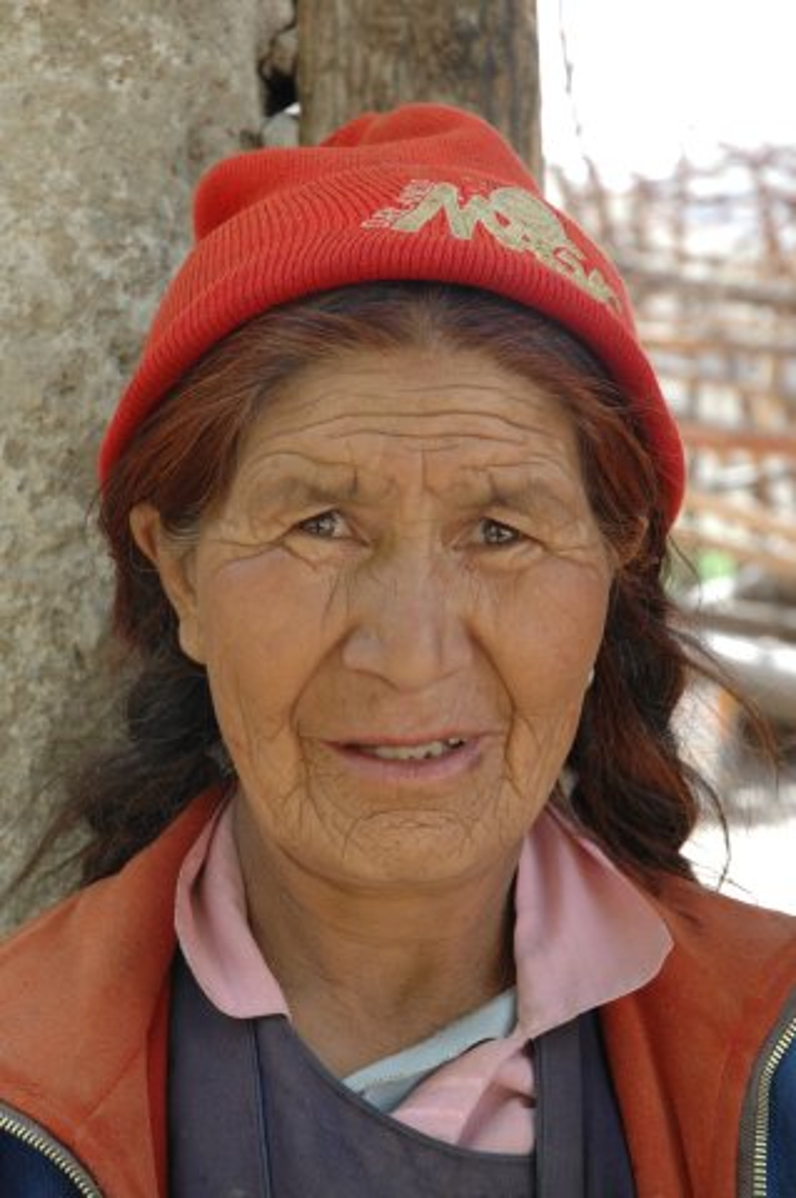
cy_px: 599
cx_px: 398
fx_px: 2742
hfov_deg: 16.5
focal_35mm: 82
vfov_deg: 24.6
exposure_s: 1/80
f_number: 6.3
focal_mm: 55
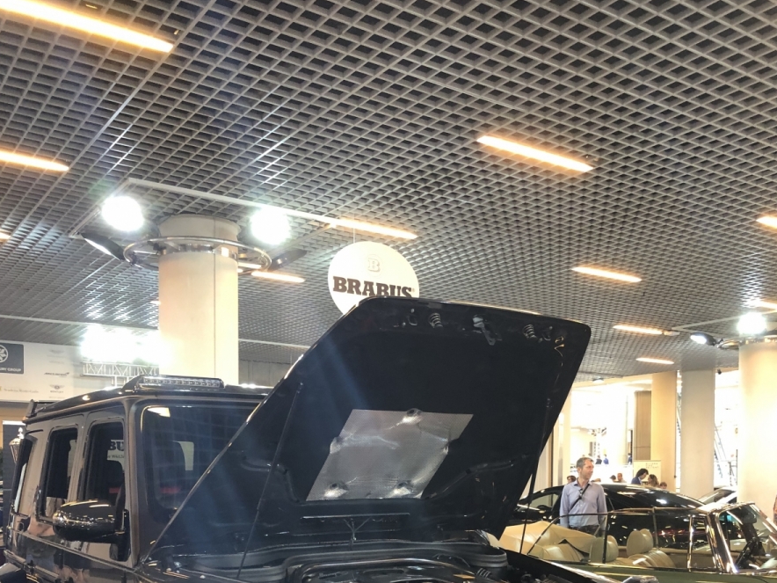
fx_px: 853
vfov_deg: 35.8
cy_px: 505
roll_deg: -0.5
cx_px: 393
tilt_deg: +0.8
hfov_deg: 49.0
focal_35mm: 38
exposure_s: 1/16
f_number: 1.8
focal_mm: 3.99
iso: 64
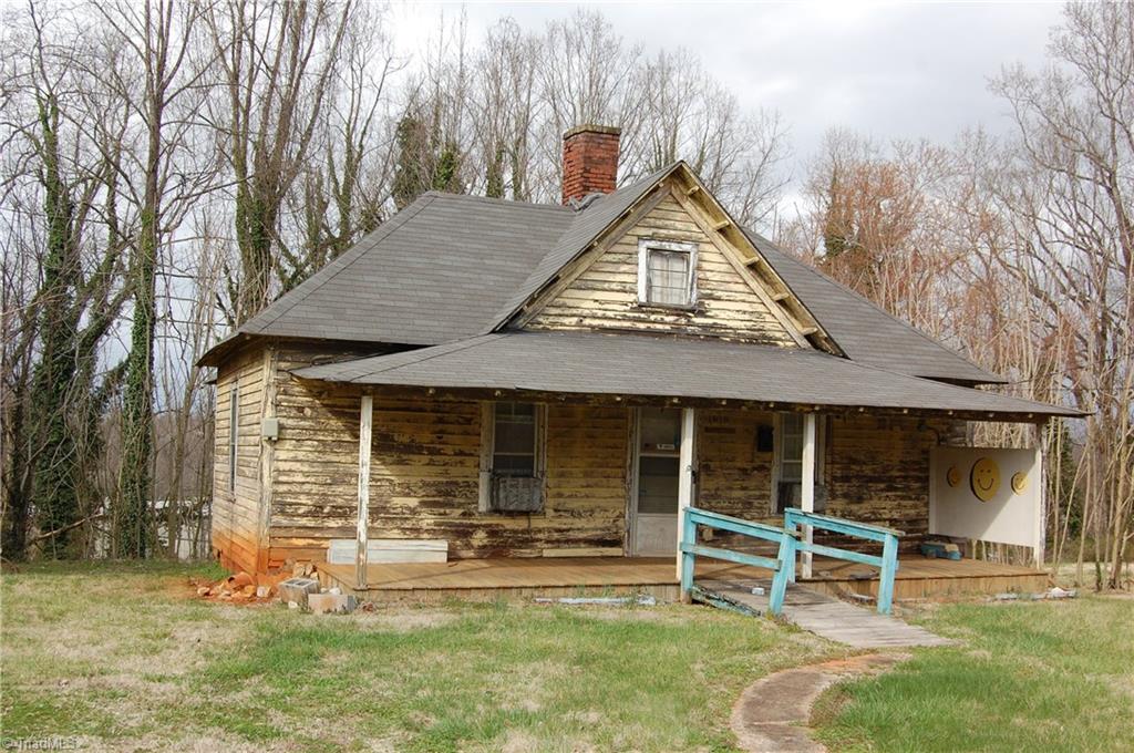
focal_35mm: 36
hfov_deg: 53.2
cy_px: 376
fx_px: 1133
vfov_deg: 36.8
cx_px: 567
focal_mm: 24
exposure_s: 1/250
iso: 200
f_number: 8
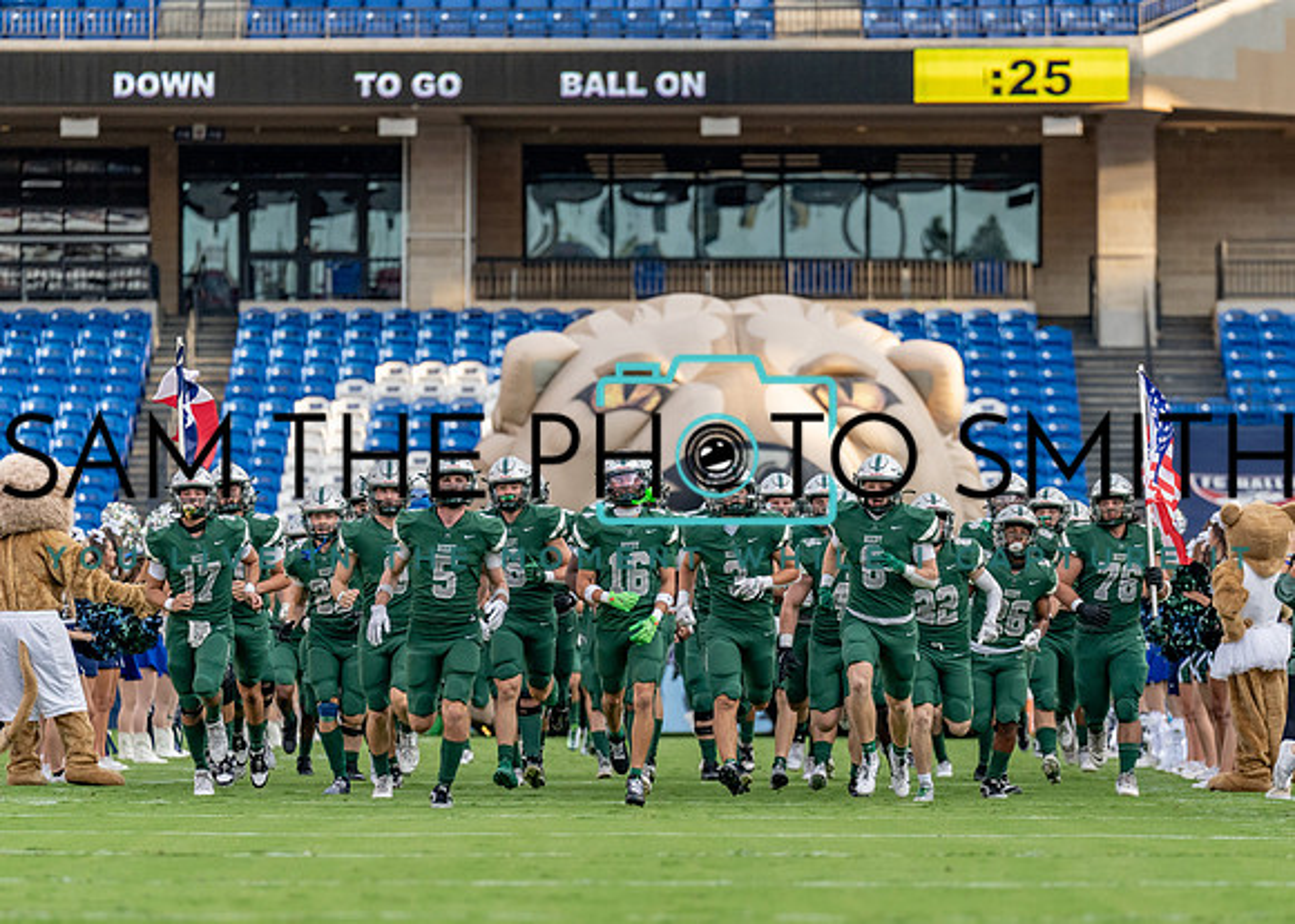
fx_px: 9220
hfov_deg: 8.0
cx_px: 786
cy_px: 545
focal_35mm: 251
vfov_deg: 5.7
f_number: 3.2
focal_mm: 200
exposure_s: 1/3200
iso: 800
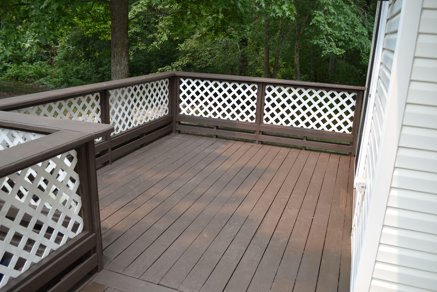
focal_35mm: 30
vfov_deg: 43.6
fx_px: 364
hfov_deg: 61.9
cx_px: 218
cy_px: 146
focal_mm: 20
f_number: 5.6
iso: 125
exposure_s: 1/125
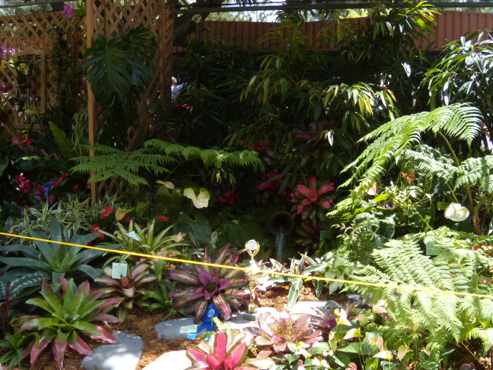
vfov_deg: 39.7
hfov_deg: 51.4
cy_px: 185
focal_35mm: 36
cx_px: 246
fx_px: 513
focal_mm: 6.4
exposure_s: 1/125
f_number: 3.6
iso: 125
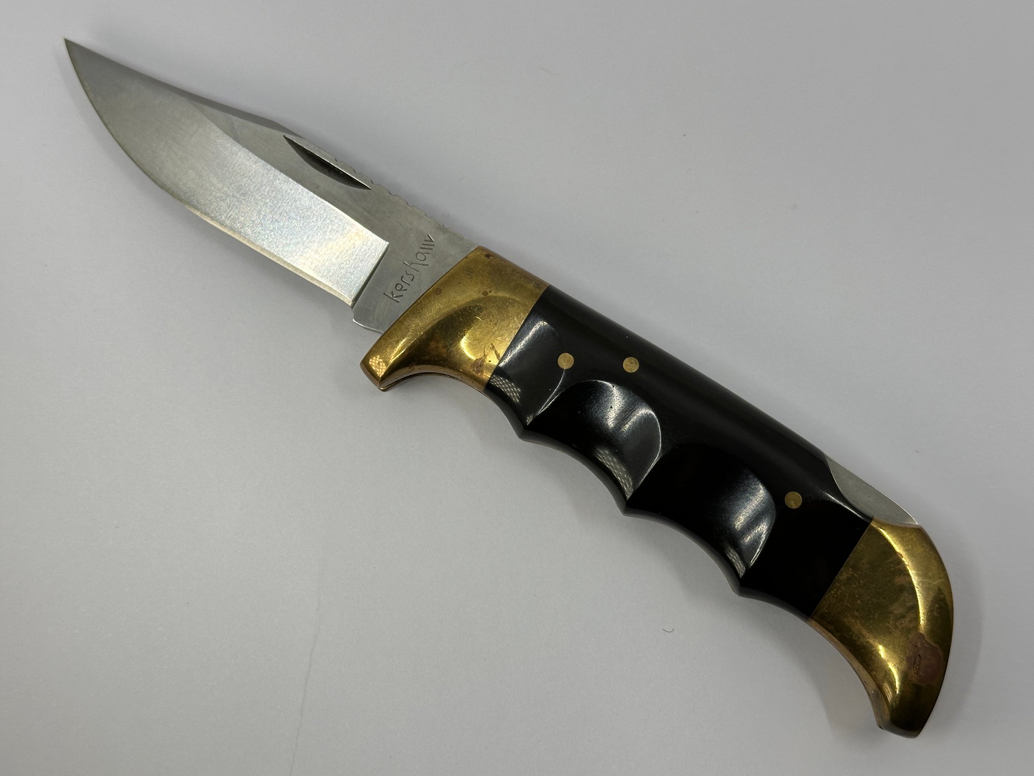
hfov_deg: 39.7
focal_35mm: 48
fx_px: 1434
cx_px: 517
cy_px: 388
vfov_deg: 30.3
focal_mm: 6.86
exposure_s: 1/903
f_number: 1.78
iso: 64
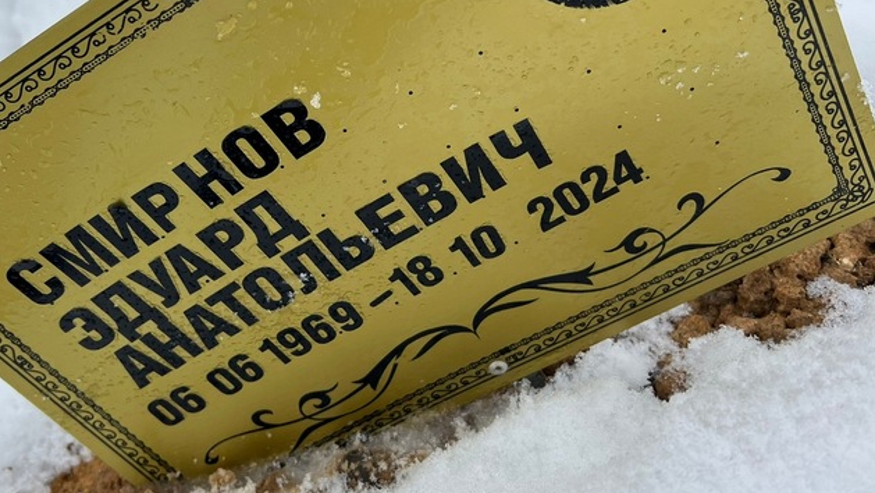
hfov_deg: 54.7
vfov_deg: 32.5
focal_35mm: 36
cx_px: 332
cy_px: 149
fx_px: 835
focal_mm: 5.7
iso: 50
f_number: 1.5
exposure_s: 1/443
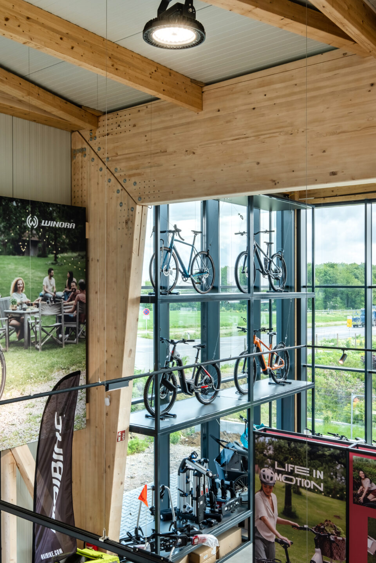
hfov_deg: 36.9
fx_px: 564
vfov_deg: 53.1
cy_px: 282
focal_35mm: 36
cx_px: 188
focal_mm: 24
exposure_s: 1/60
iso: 200
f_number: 11
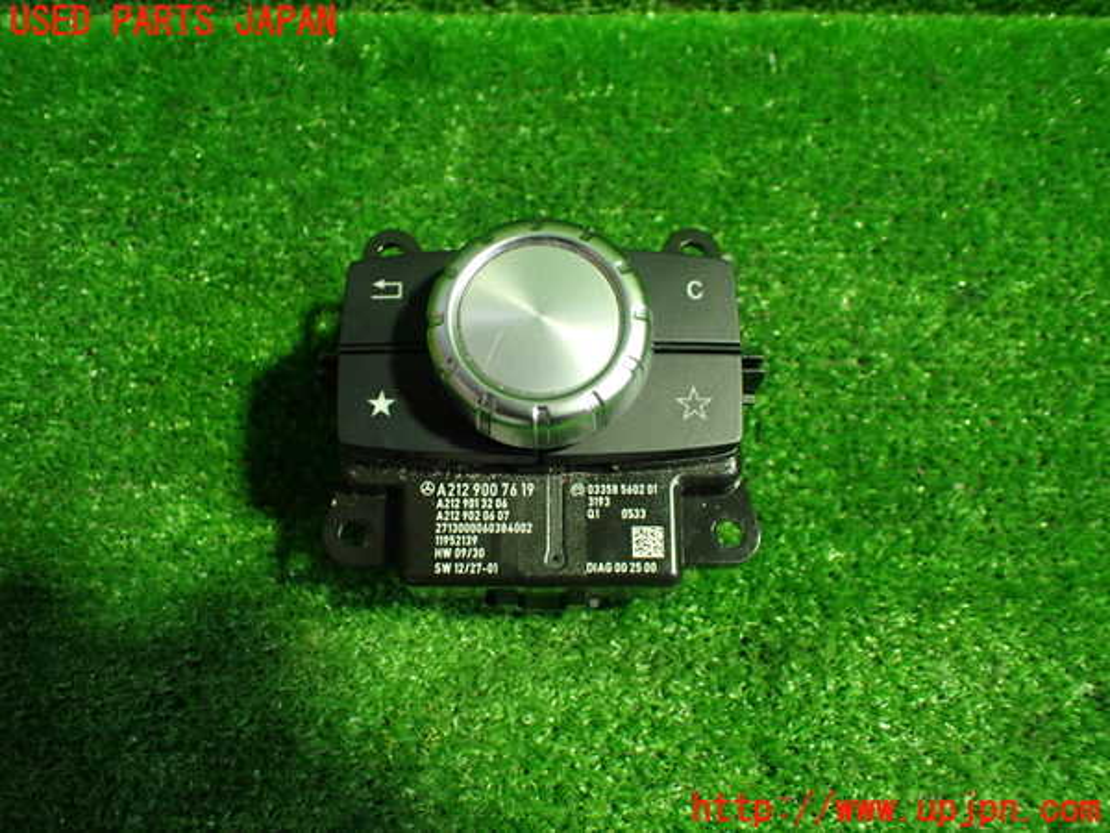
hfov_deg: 60.0
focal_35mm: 30
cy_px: 416
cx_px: 555
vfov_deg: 46.8
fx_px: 962
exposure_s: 1/80
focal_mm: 5.4
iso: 800
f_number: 2.3
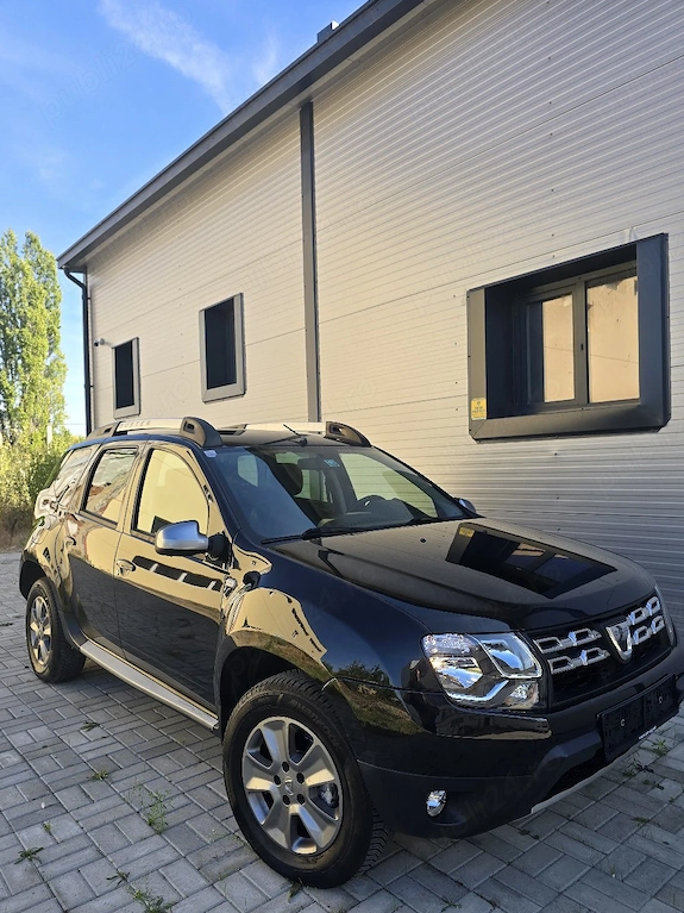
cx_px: 347
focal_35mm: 24
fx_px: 632
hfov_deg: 56.8
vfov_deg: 71.6
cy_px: 463
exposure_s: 1/208
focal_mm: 6.3
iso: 12
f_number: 1.7
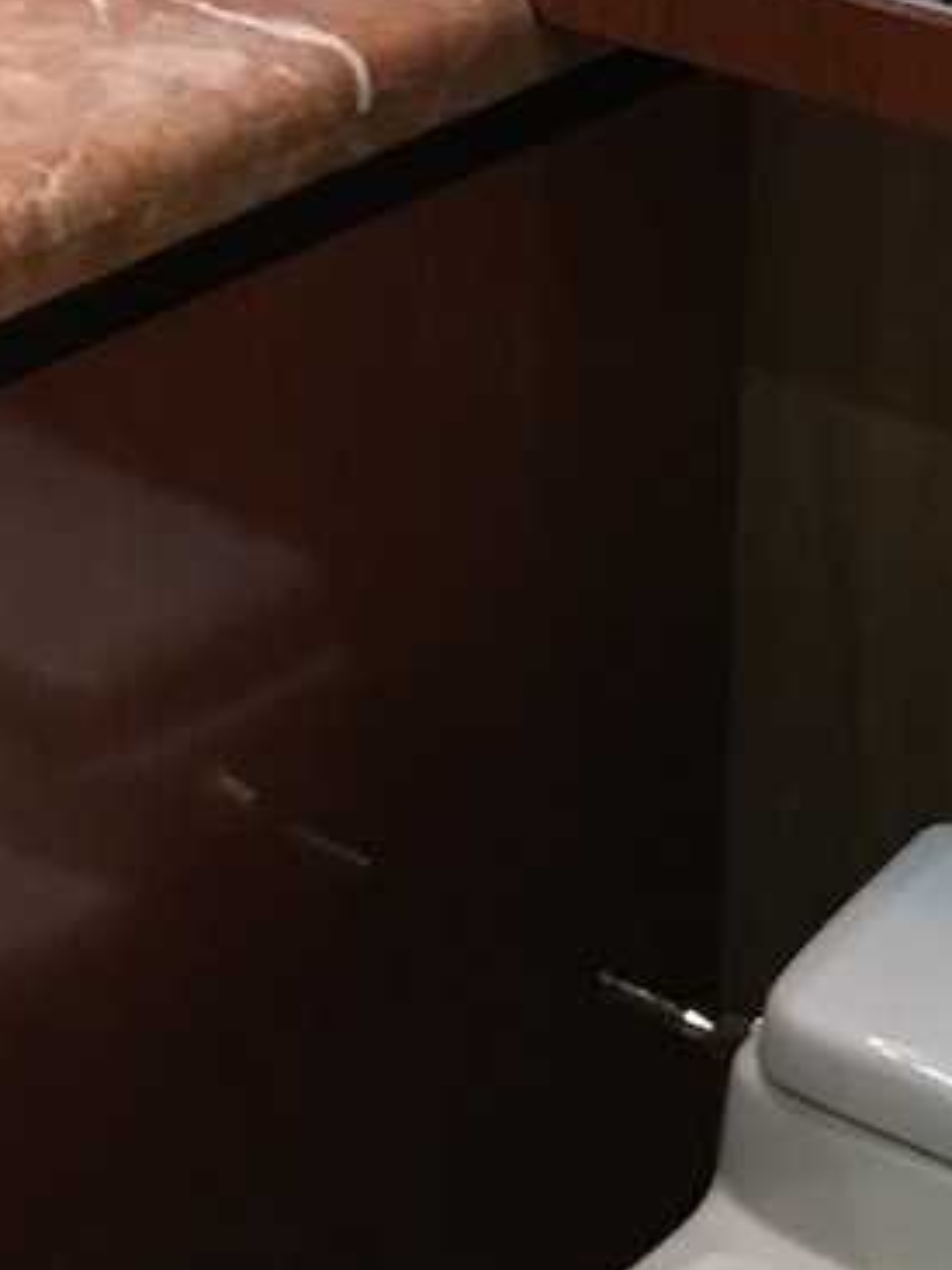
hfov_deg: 11.7
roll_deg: +2.7
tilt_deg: -14.4
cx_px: -786
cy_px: -472
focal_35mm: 116
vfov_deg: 15.9
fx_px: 4256
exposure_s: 1/24
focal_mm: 4.15
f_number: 2.2
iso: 200
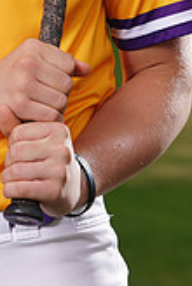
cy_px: -119
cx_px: -27
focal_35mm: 717
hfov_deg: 1.9
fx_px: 5712
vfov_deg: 2.9
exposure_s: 1/250
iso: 100
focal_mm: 203
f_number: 8
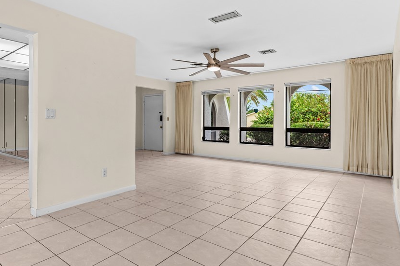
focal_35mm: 21
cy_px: 127
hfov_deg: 79.5
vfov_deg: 59.4
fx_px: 233
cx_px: 146
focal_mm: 16
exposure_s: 1/6
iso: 320
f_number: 10
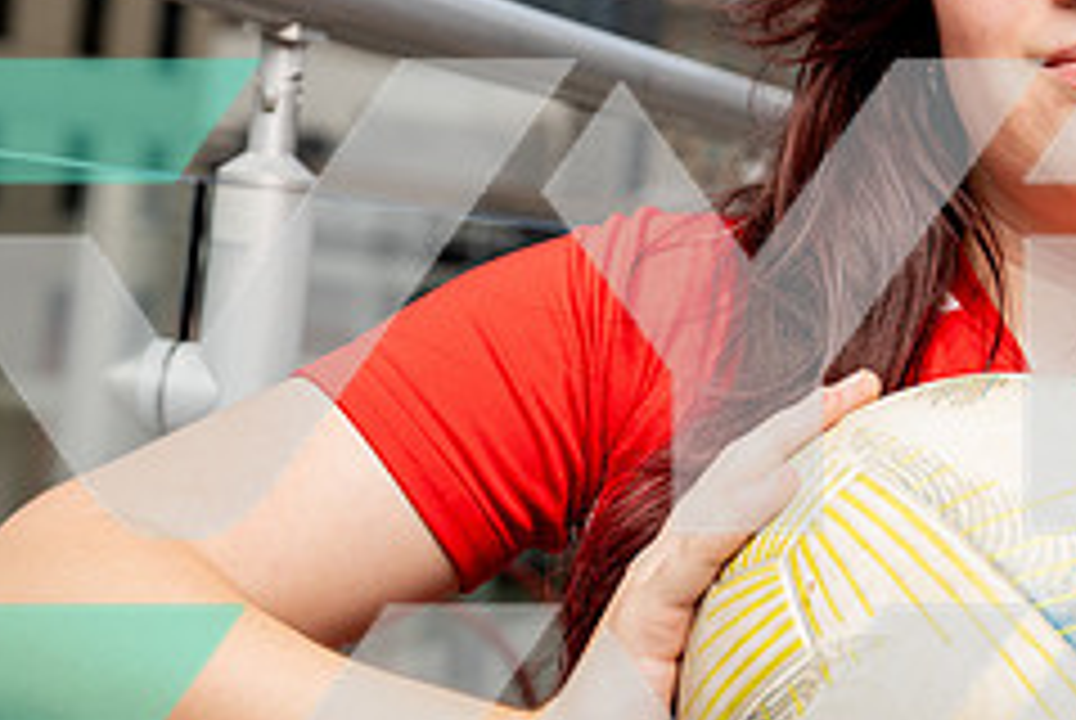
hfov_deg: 14.6
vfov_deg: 9.9
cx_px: 936
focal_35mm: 139
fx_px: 4160
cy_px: 299
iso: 100
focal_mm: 55
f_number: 5
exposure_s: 1/500
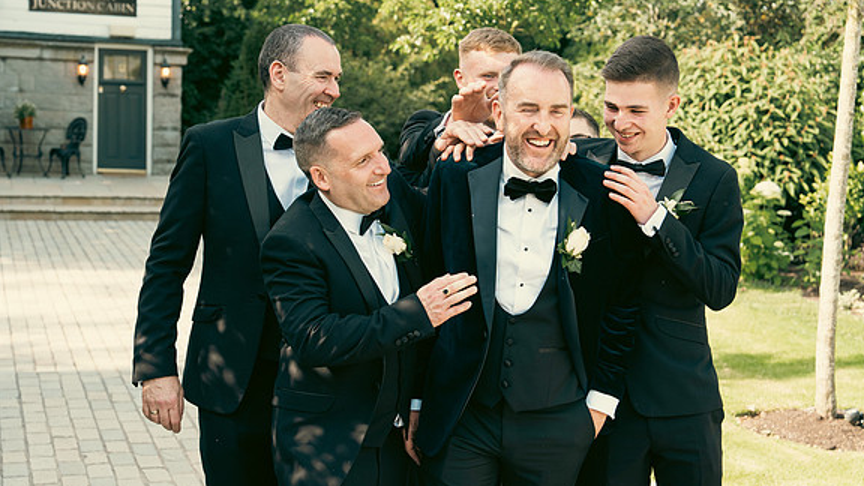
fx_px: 1329
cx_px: 434
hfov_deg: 36.0
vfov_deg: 20.7
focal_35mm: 58
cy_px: 257
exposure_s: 1/400
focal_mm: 55
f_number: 5
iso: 800
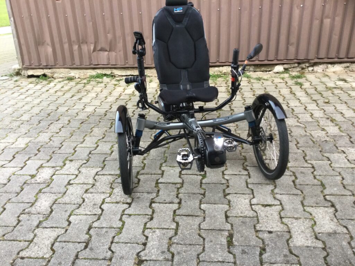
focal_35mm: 31
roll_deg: +2.7
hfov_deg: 58.4
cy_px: 133
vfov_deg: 45.4
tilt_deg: -26.6
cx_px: 178
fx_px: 318
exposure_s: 1/33
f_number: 2.4
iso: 40
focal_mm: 3.3
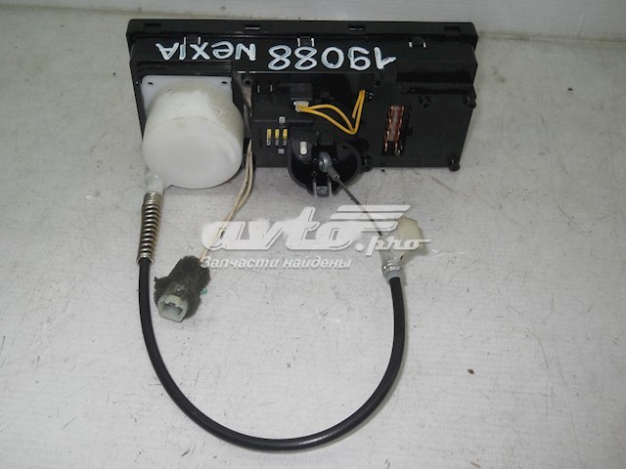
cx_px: 313
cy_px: 234
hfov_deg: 45.8
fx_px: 741
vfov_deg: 35.1
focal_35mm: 41
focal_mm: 6.72
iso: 80
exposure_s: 1/50
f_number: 5.5
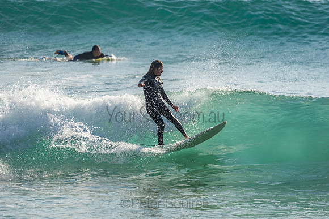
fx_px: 4570
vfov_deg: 2.8
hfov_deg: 4.1
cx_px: 164
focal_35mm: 500
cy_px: 110
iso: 140
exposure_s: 1/2000
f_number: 5.6
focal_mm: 500
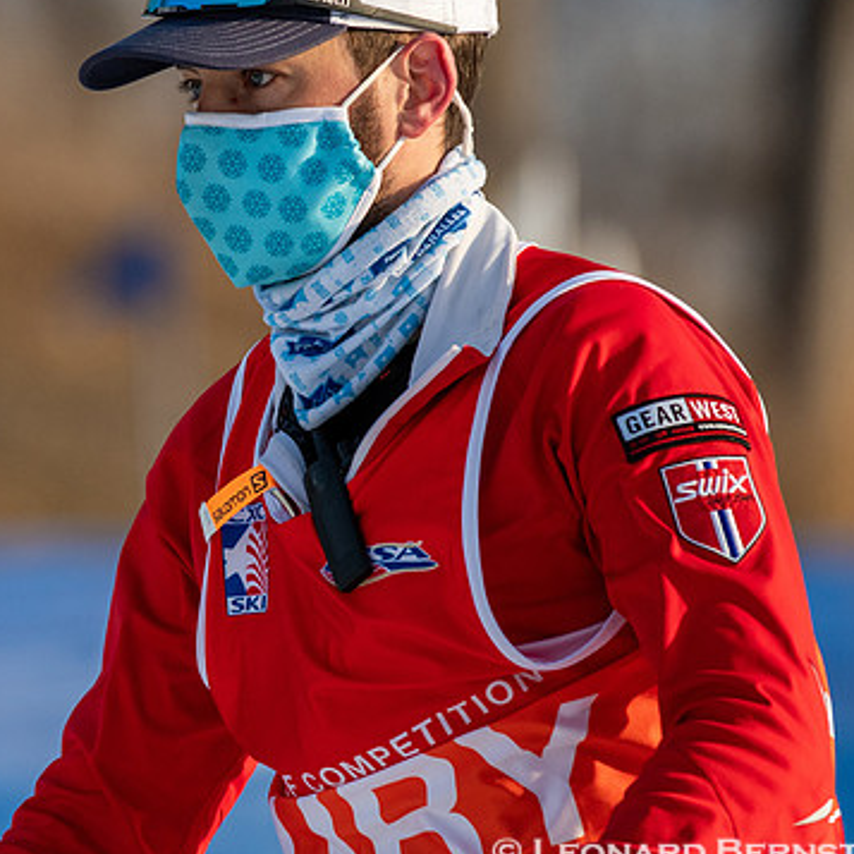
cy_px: 378
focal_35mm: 767
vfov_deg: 2.3
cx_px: 95
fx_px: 21408
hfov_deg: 2.3
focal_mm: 300
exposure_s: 1/2500
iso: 400
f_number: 4
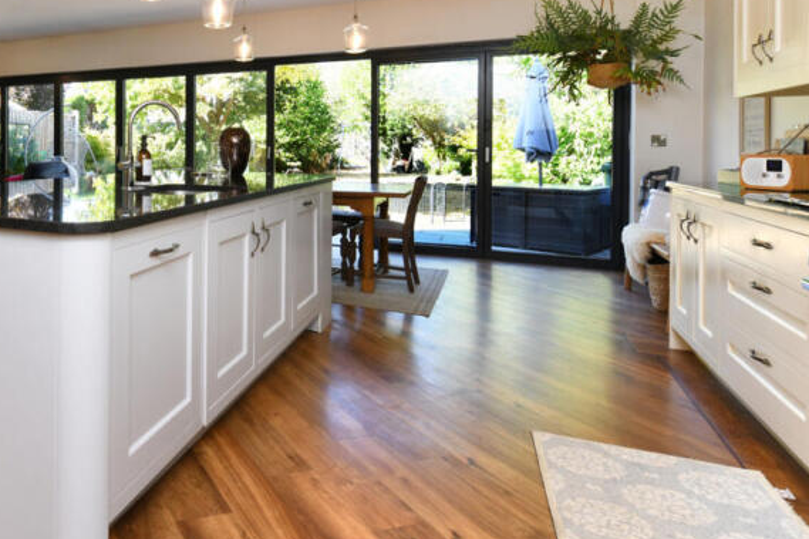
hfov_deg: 61.2
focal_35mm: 27
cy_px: 157
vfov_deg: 46.7
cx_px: 149
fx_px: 607
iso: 640
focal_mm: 15
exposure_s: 1/60
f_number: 10
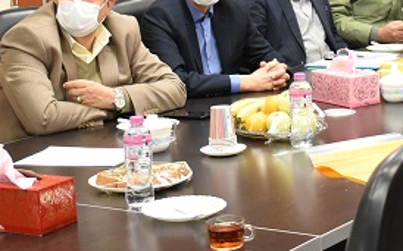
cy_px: 29
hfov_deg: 18.6
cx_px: 412
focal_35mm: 109
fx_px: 1197
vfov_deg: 11.9
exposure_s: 1/60
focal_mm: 30
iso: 2200
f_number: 4
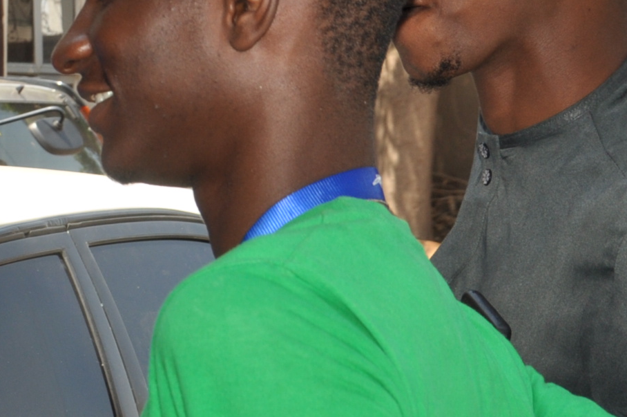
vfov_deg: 8.1
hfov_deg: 11.7
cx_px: -230
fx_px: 2957
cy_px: 262
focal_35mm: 170
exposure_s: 1/200
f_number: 9
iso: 200
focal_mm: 32
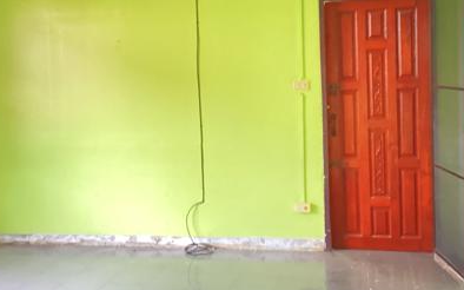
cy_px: 121
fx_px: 695
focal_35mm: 55
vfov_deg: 23.5
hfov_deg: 36.9
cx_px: 221
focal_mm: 3.3
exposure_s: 1/17
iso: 800
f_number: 2.4
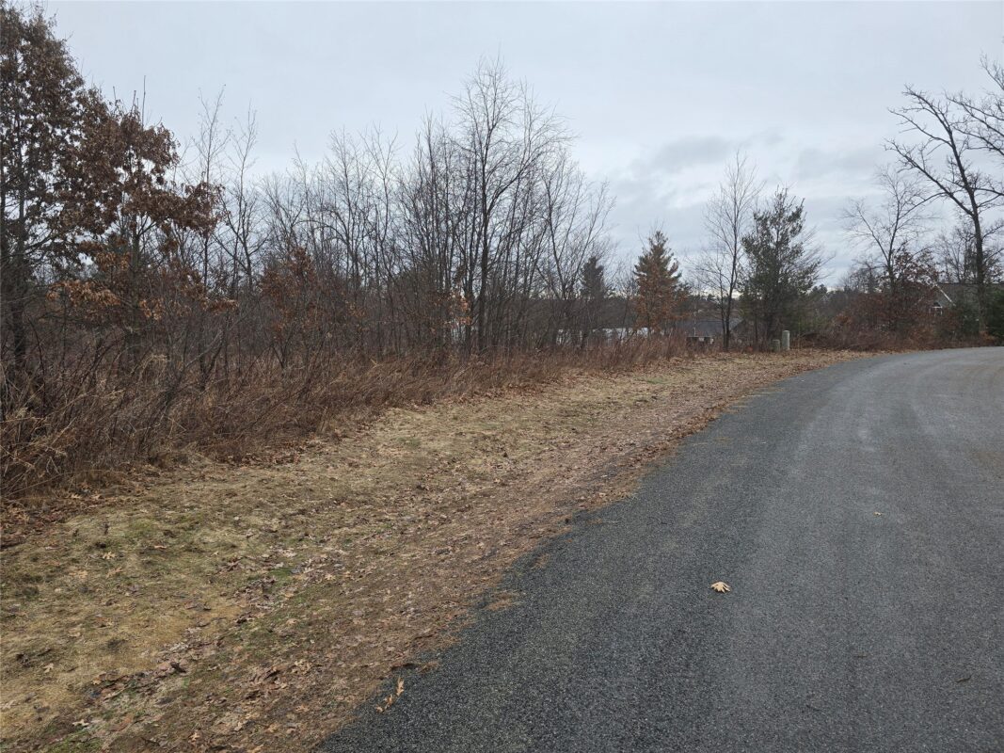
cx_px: 502
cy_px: 376
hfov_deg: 73.9
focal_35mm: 23
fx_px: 667
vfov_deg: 58.9
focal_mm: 6.3
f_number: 1.7
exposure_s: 1/189
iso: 12
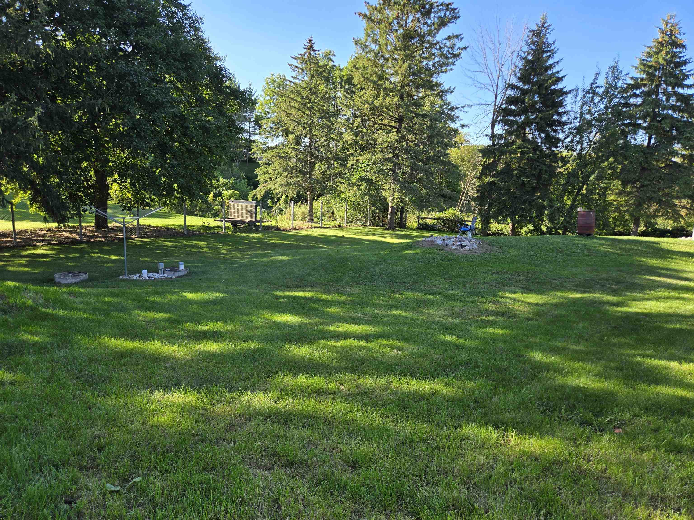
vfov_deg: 58.9
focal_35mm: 23
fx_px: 461
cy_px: 260
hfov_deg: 73.9
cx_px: 347
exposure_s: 1/557
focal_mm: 5.4
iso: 25
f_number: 1.8
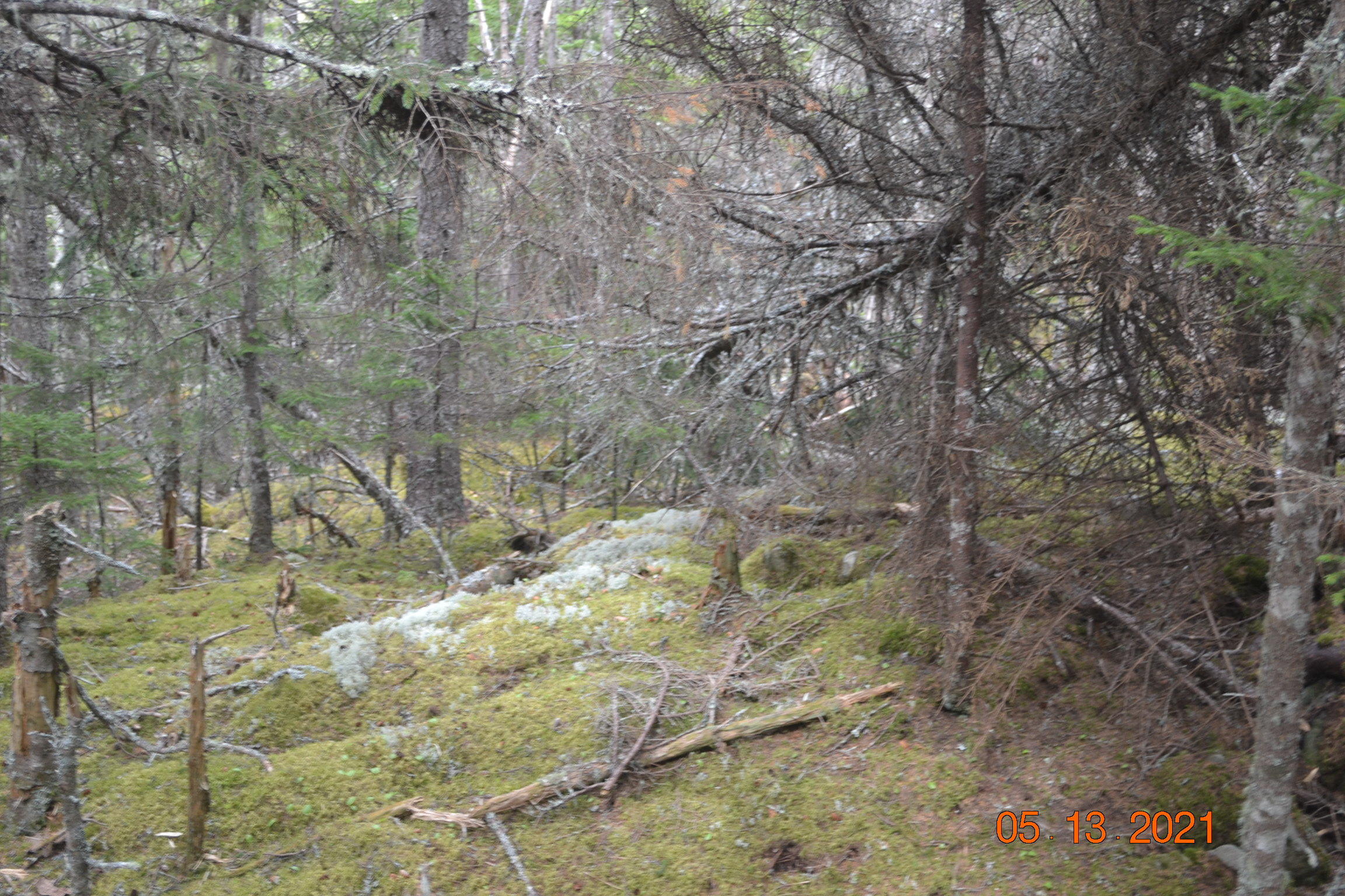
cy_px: 448
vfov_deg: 25.8
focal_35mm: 52
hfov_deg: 37.9
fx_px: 1961
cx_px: 672
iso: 400
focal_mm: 35
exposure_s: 1/60
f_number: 5
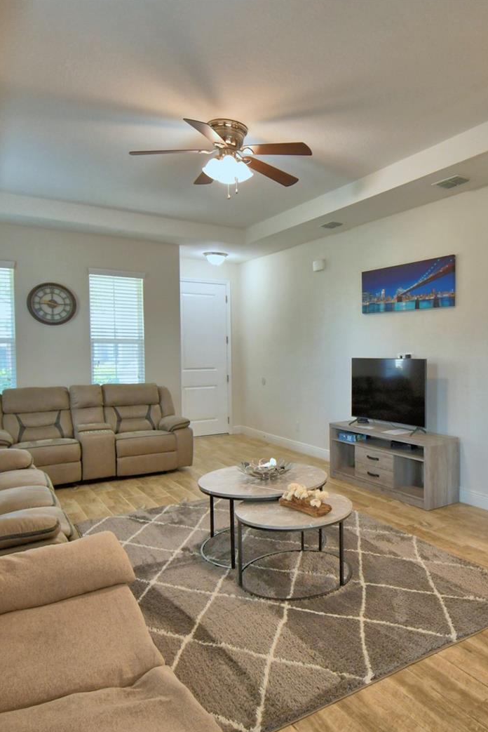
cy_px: 371
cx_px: 370
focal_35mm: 23
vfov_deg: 76.1
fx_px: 467
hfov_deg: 52.6
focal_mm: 10
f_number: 4.5
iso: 400
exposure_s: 1/50
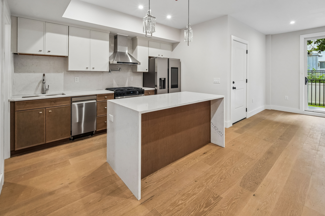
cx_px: 162
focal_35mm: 14
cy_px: 108
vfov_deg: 81.2
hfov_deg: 104.3
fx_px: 126
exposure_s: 1/80
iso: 1250
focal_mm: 14
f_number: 7.1
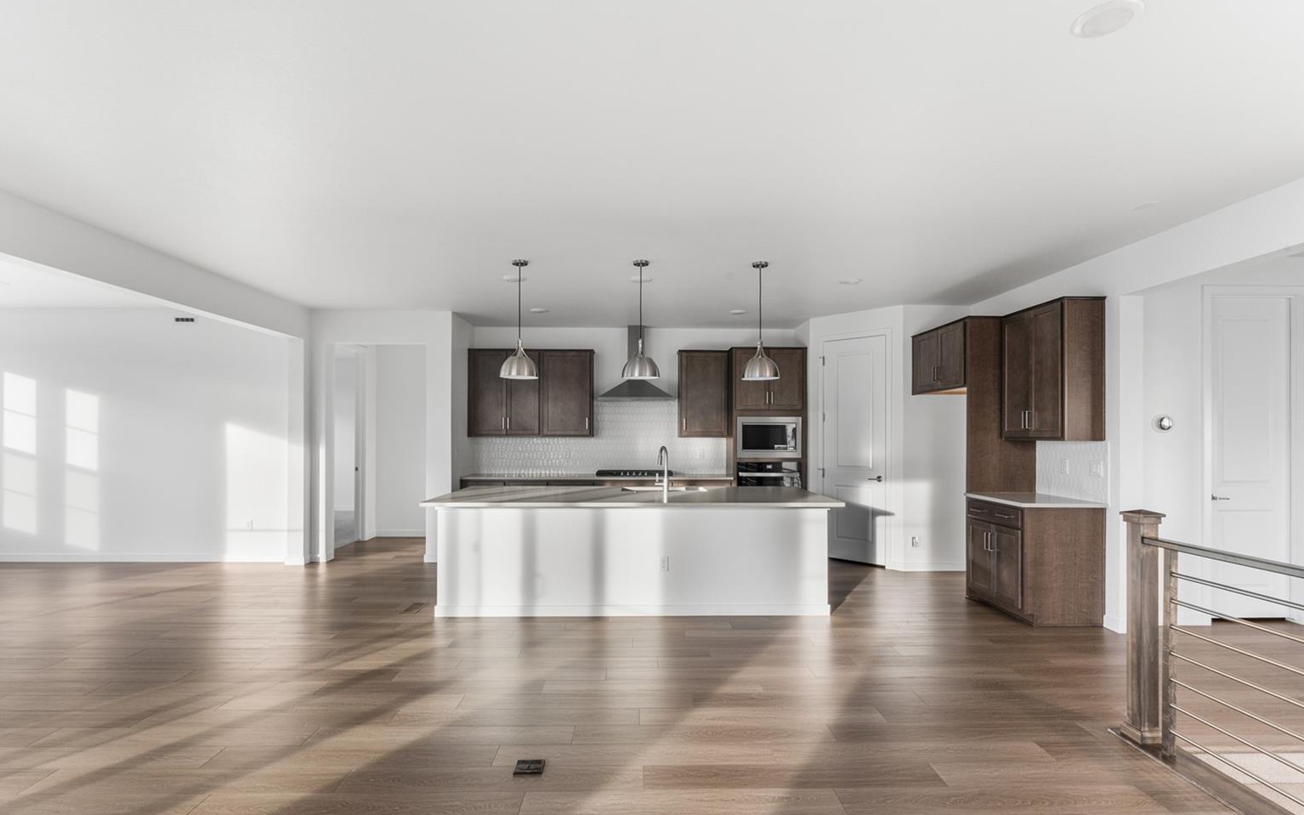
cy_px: 424
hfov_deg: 92.6
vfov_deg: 66.4
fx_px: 623
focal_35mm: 18
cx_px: 654
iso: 160
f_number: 16
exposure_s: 1/3
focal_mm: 16.5
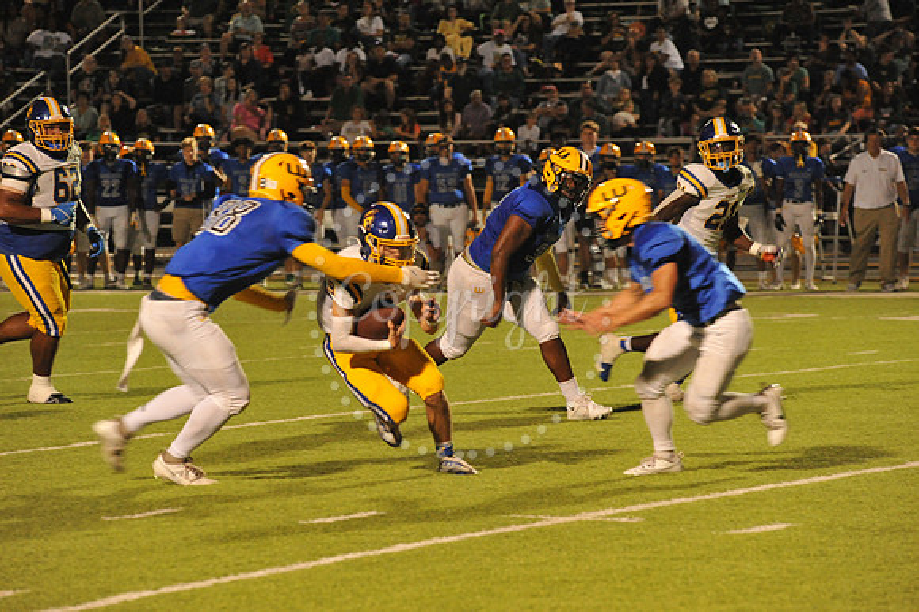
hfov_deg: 10.3
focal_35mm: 200
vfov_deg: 6.9
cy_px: 306
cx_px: 460
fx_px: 5102
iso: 6400
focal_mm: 200
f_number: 6.3
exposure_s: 1/200
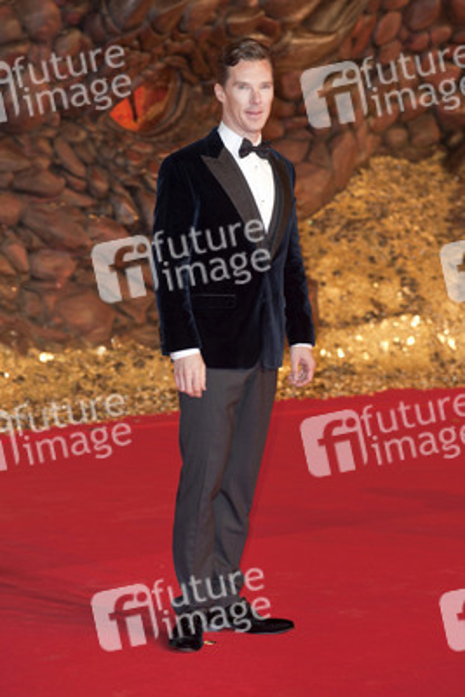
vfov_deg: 17.1
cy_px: 348
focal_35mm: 120
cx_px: 232
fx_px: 2323
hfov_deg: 11.4
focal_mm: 120
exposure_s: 1/160
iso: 1000
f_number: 5.6
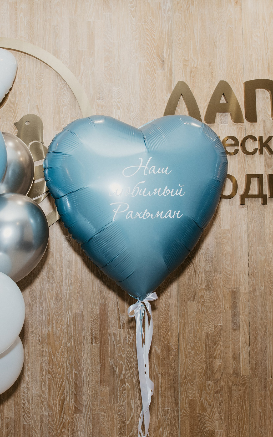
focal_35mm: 40
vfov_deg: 49.2
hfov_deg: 31.6
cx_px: 82
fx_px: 476
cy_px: 234
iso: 400
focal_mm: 24
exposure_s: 1/160
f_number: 5
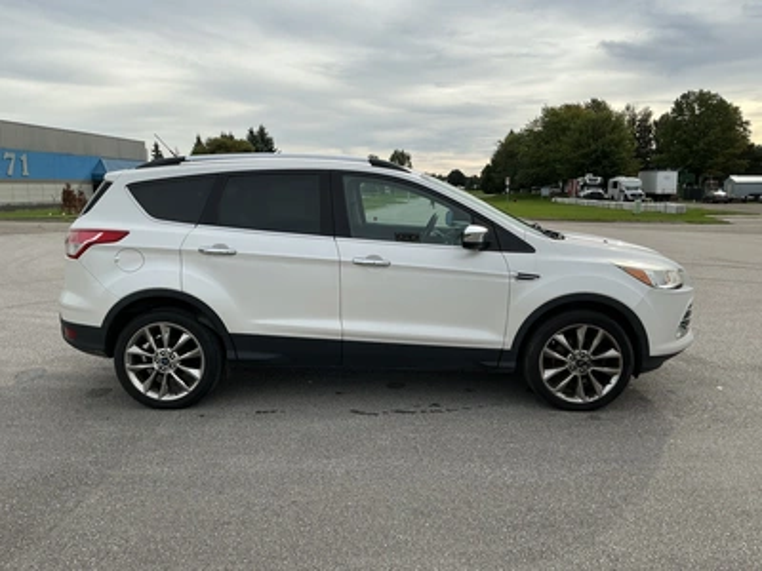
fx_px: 616
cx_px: 381
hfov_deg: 63.4
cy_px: 286
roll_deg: -0.1
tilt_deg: -6.8
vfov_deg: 49.7
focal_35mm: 28
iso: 25
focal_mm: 3
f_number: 1.8
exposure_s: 1/1342
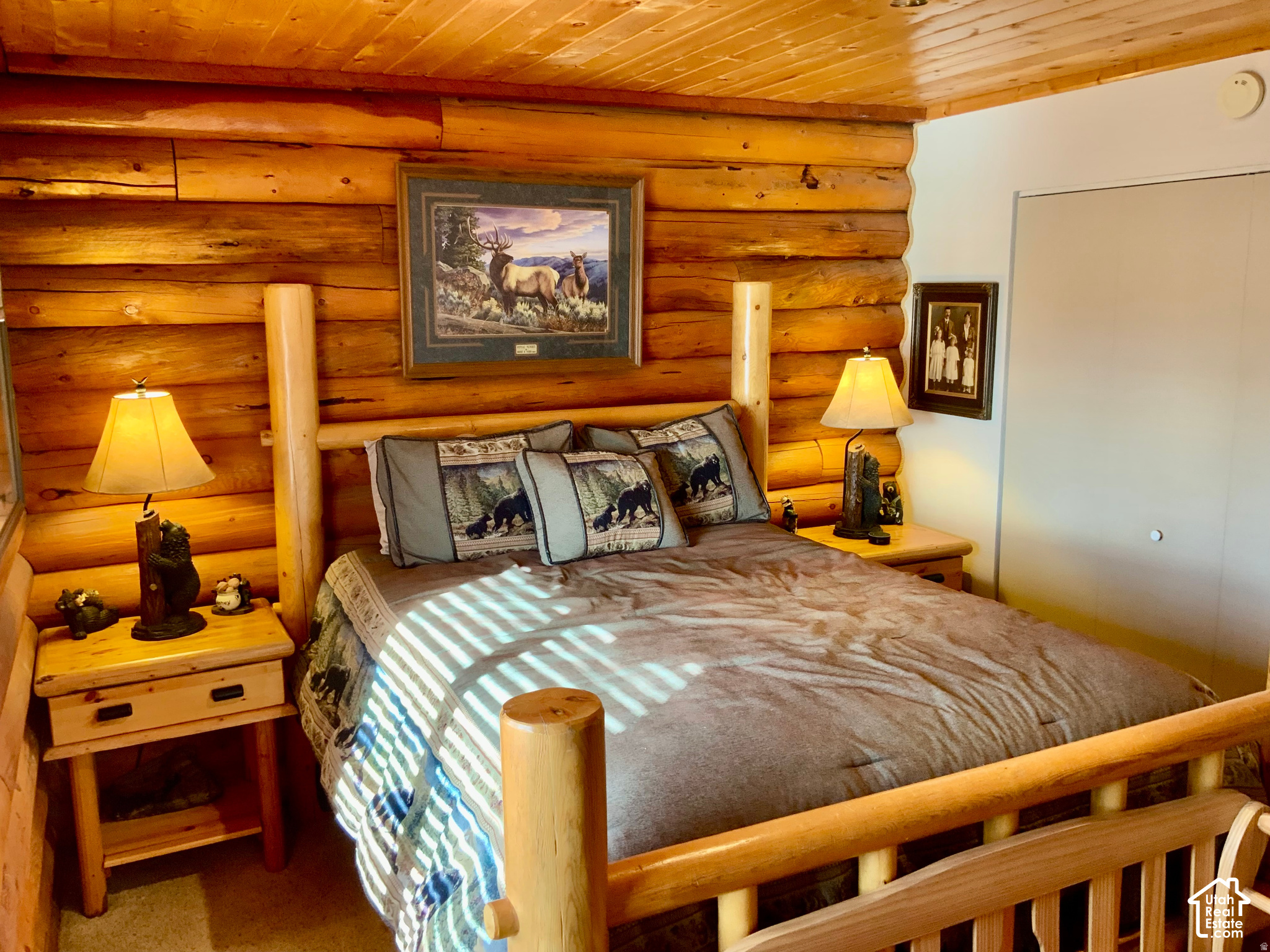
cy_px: 476
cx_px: 635
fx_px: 1064
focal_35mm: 29
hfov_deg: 61.7
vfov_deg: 48.2
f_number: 1.8
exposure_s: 1/60
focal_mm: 3
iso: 125
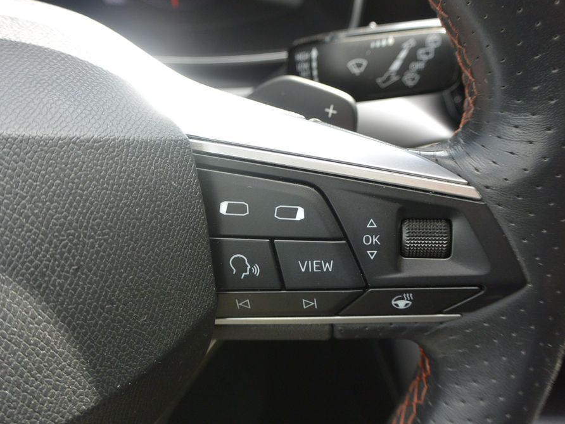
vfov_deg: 44.2
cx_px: 284
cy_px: 211
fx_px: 522
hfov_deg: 56.8
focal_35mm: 32
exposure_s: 1/250
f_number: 3.5
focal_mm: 11
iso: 200
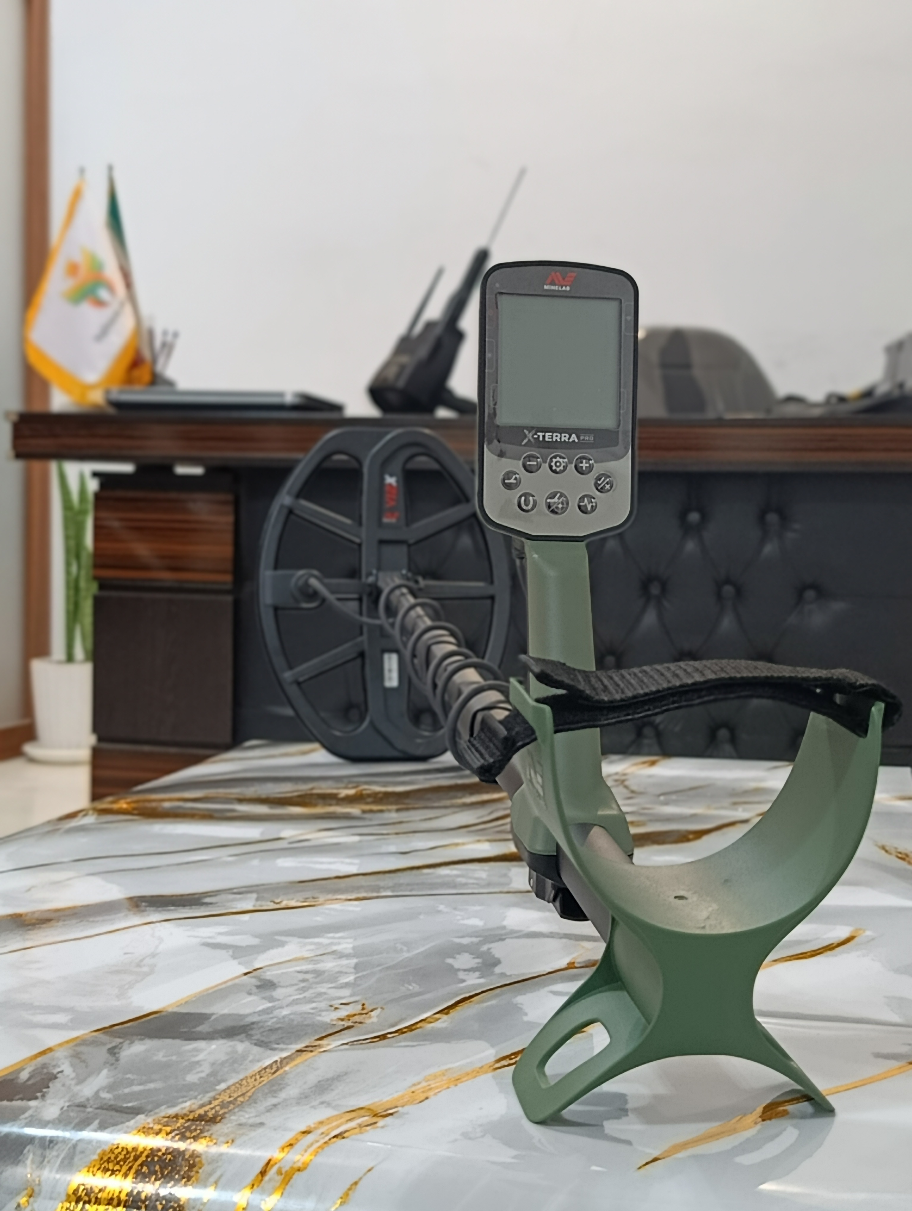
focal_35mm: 46
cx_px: 456
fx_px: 1612
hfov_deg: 31.6
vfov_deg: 41.2
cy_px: 606
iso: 1043
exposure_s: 1/33.3
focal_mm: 6.11
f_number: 1.65
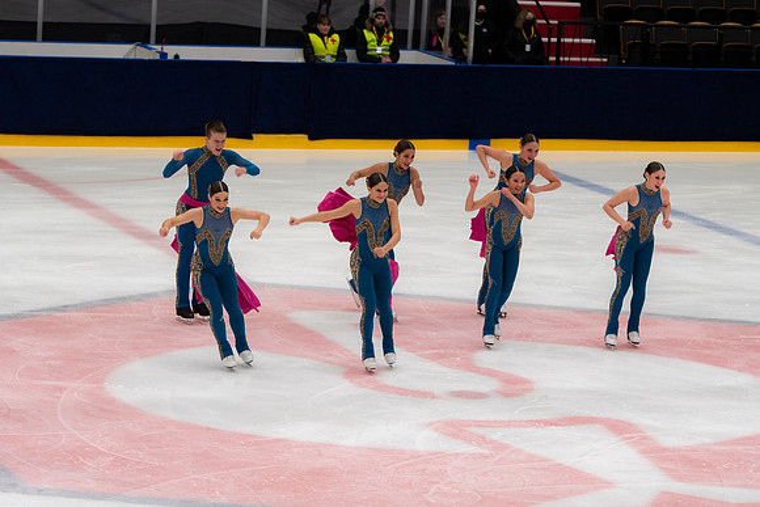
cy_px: 254
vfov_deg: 9.0
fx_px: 3231
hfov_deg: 13.4
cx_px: 380
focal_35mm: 153
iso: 560
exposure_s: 1/160
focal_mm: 102
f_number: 5.6
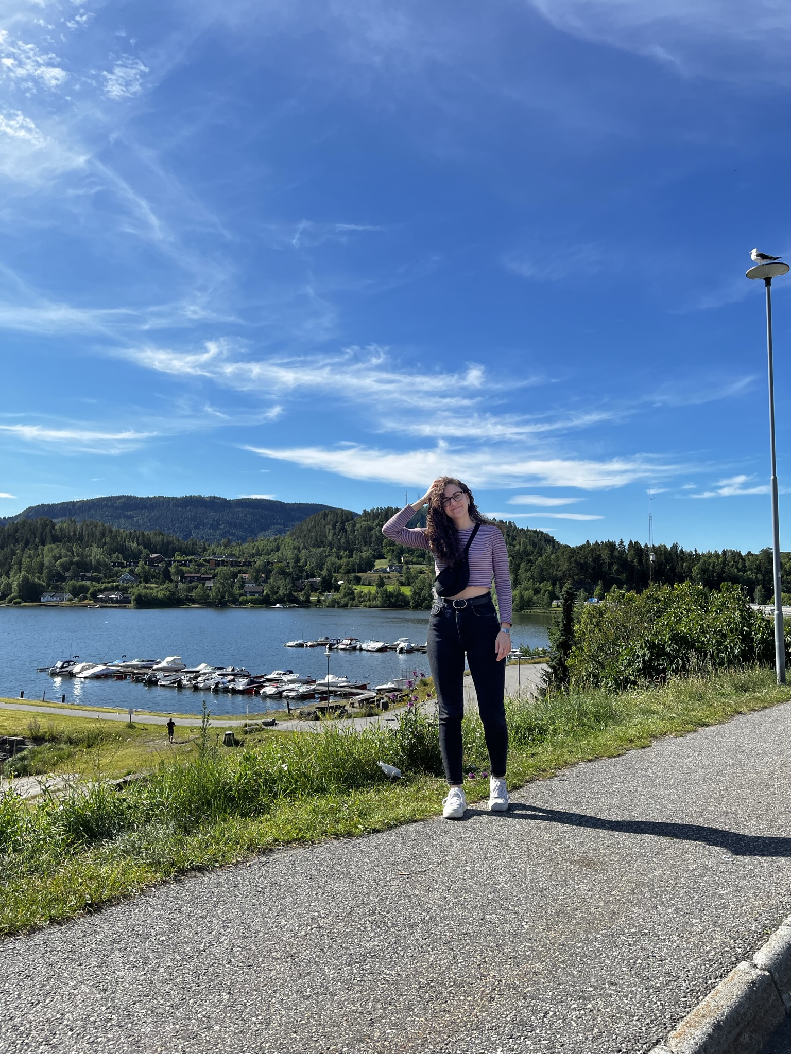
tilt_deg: +1.2
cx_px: 396
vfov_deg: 67.3
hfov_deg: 53.1
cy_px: 527
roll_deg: +2.0
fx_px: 792
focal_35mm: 26
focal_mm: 5.1
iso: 50
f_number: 1.6
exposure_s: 1/4016
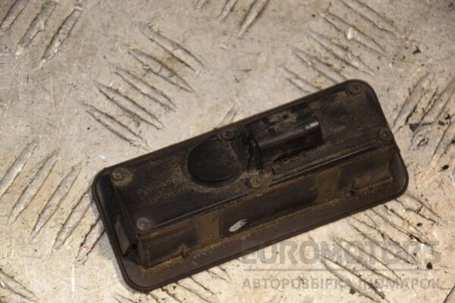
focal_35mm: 158
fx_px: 1990
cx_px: 228
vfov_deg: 8.7
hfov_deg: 13.0
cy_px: 152
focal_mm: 105
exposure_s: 1/200
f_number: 5.6
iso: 800
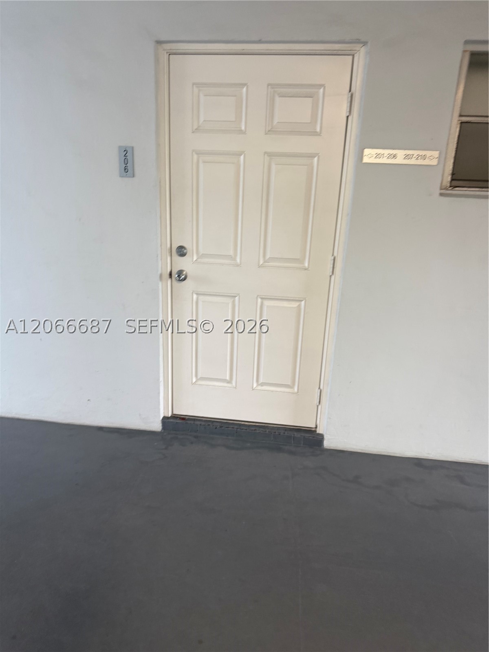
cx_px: 244
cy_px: 326
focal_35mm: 24
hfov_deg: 56.8
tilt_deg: -16.6
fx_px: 452
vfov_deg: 71.6
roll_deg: -0.6
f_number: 1.78
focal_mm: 6.76
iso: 200
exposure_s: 1/104
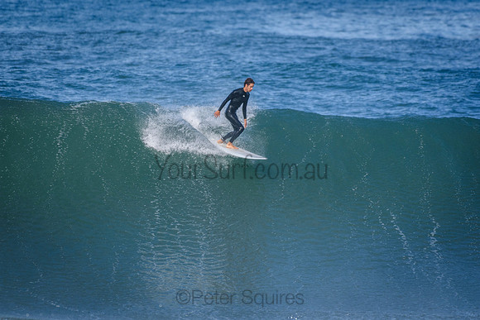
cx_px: 240
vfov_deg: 1.8
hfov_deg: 2.7
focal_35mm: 750
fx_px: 10002
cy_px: 160
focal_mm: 500
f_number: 5.6
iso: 450
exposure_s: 1/2000
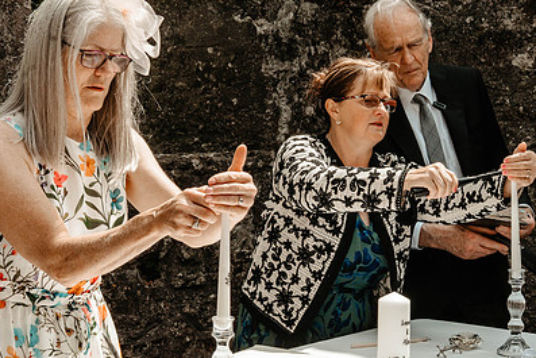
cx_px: 296
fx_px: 1132
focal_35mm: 76
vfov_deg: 17.9
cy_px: 116
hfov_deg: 26.6
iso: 800
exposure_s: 1/320
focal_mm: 35
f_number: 16
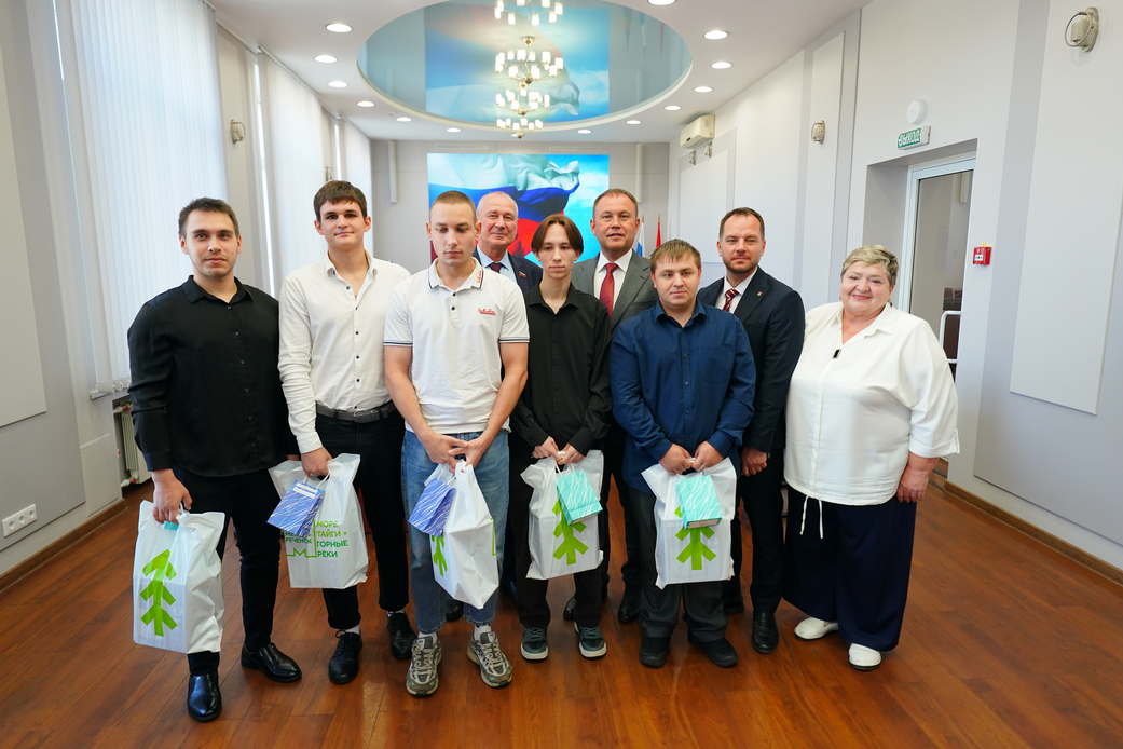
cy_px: 374
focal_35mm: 22
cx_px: 562
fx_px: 686
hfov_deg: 78.6
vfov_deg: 57.2
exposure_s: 1/250
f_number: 2.8
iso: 1250
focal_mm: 22
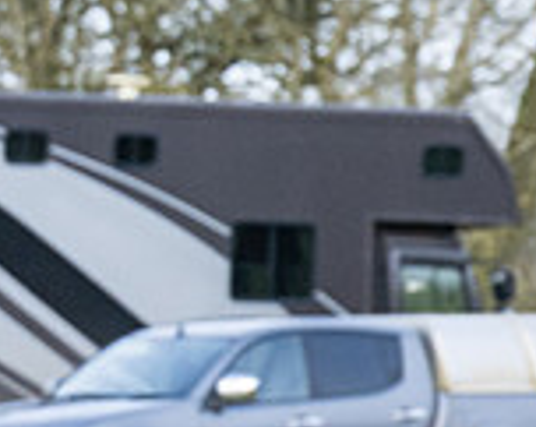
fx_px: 15263
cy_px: 928
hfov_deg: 2.0
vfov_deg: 1.6
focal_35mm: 964
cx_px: 958
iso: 400
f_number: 5
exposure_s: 1/800
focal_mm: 120
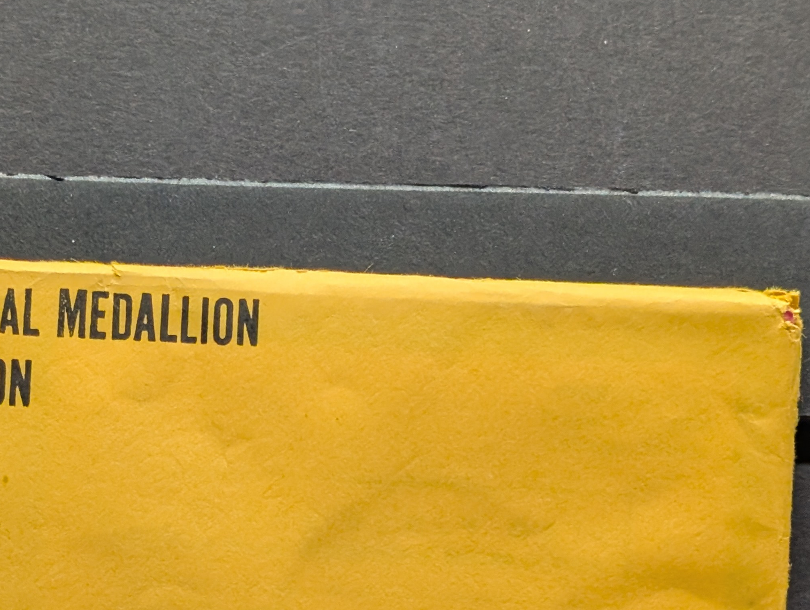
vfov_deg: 14.8
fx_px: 2320
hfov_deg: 19.6
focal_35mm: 99
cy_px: 566
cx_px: 167
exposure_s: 1/372
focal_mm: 6.9
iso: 231
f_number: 1.68
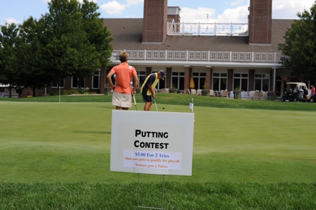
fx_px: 439
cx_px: 158
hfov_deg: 39.6
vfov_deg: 27.0
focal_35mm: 50
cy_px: 105
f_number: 9
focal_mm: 50
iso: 200
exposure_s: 1/320
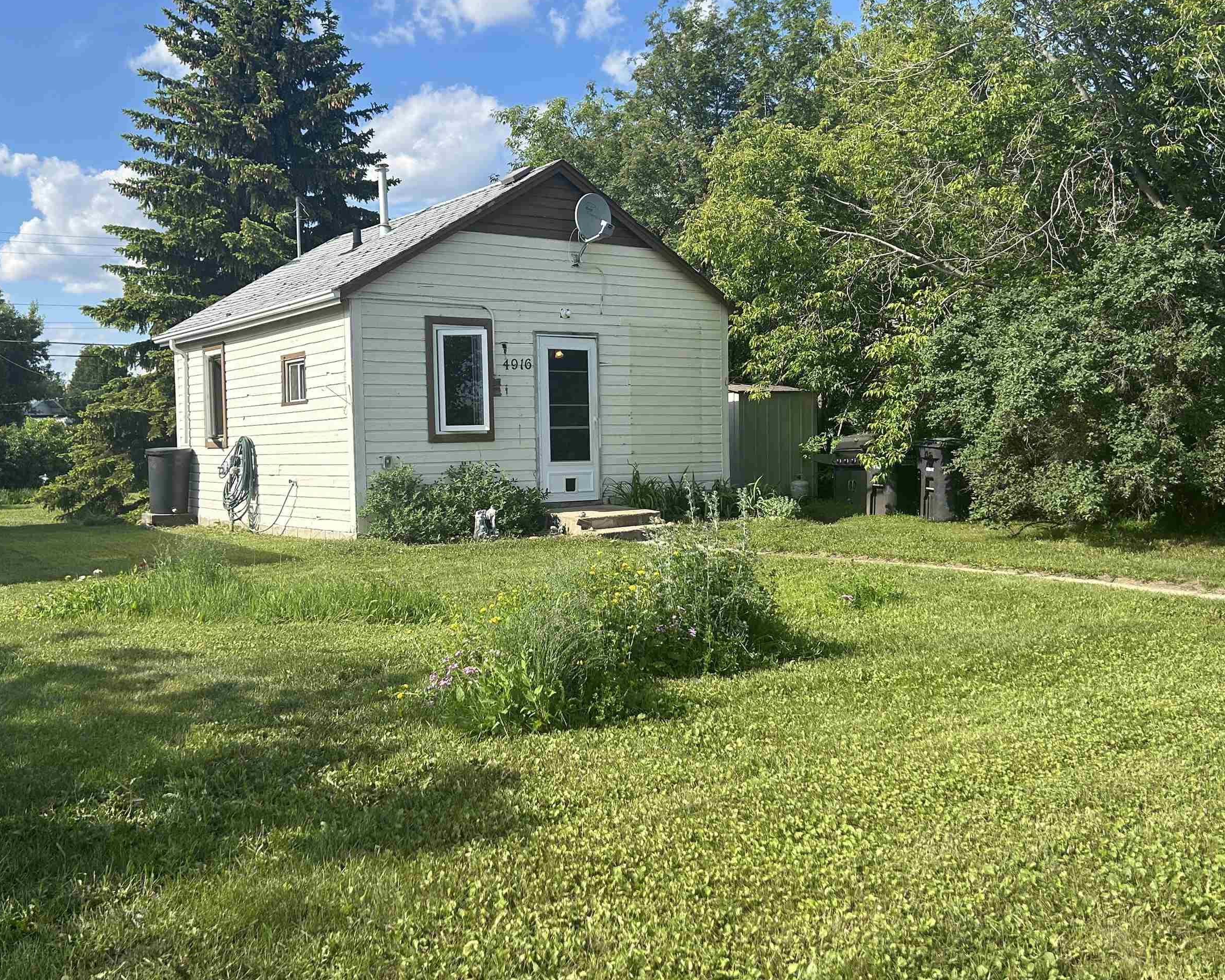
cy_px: 467
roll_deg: +2.0
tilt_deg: -0.9
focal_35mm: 33
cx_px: 579
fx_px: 1197
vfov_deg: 44.5
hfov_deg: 54.2
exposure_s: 1/2571
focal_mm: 5.7
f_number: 1.5
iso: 50
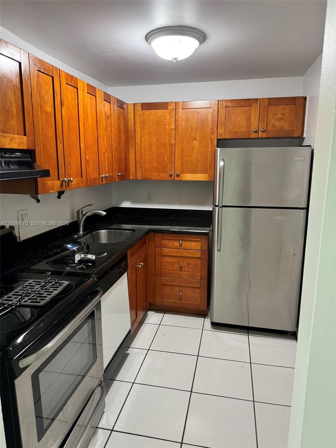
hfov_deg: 56.8
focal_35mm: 24
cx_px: 168
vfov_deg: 71.6
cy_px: 224
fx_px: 311
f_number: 1.78
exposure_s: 1/60
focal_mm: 6.76
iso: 250
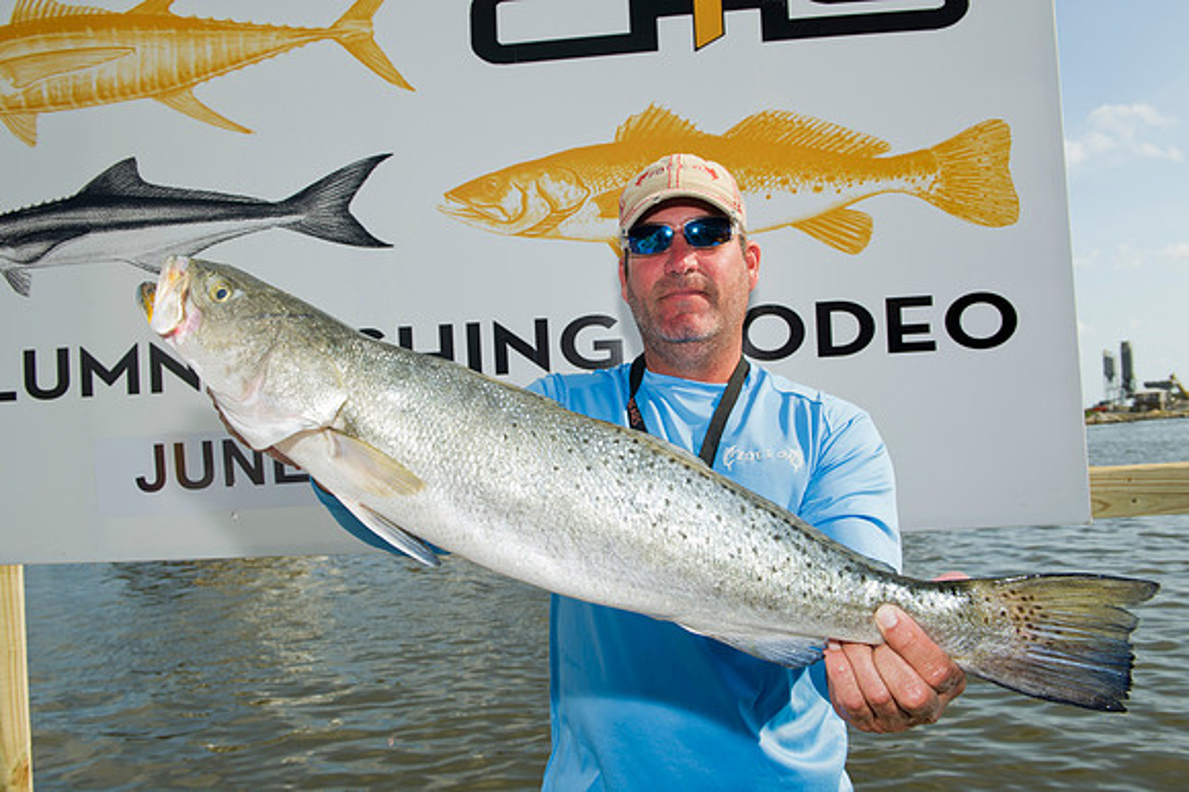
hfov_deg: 65.5
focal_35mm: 28
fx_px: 924
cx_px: 594
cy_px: 396
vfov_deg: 46.4
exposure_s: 1/250
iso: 125
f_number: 10
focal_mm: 28
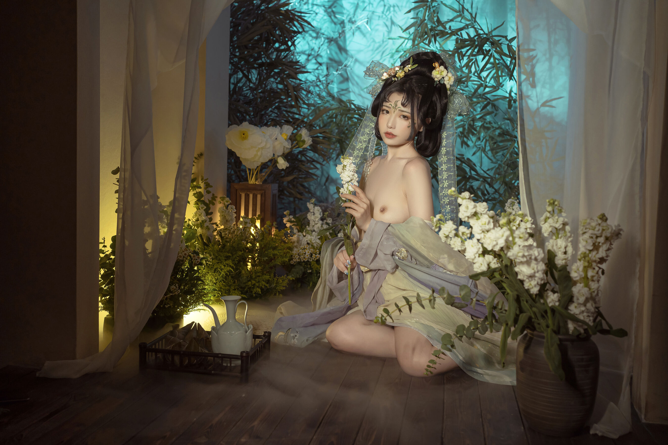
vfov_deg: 37.9
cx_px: 334
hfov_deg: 54.4
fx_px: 649
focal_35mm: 35
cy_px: 222
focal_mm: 35
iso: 640
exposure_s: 1/40
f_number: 3.5
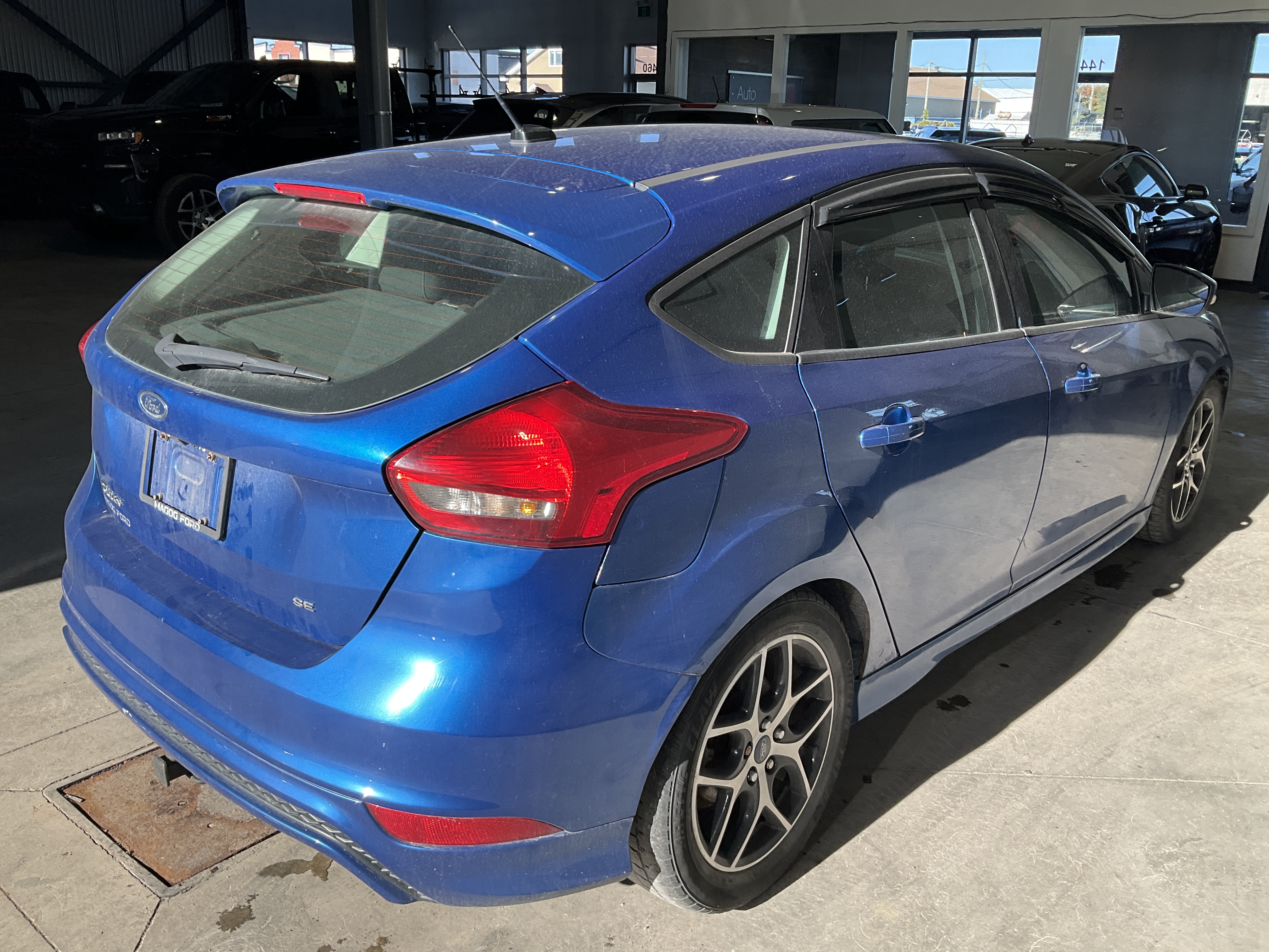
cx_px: 634
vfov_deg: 48.2
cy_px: 476
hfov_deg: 61.7
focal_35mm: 29
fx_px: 1063
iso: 25
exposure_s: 1/397
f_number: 1.8
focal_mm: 3
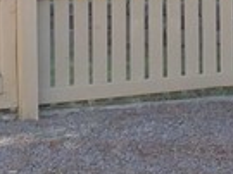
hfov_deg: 8.8
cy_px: -191
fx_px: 1480
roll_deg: +0.5
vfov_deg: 6.5
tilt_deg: +2.4
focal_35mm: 220
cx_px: 354
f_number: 2.2
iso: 32
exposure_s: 1/455
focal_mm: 4.15
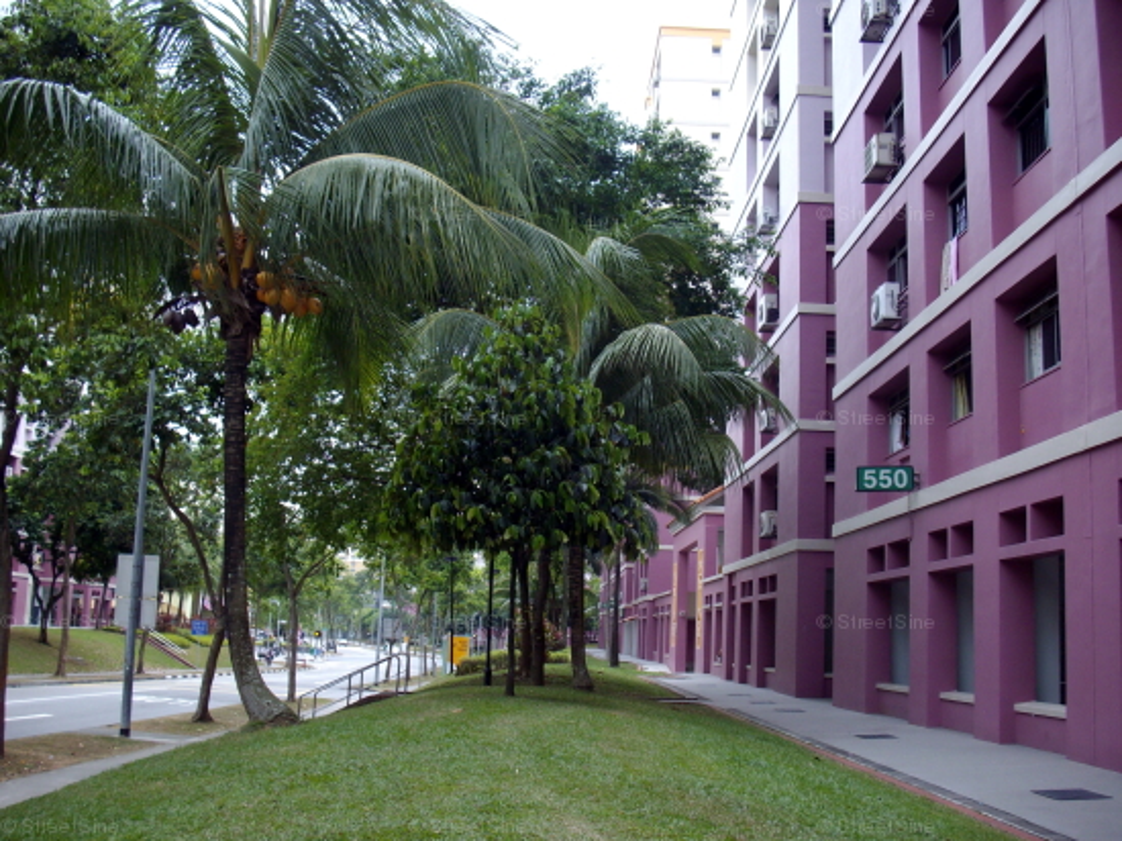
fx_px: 1199
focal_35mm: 37
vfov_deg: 38.6
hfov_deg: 50.2
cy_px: 420
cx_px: 561
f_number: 2.8
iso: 83
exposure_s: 1/125
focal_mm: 6.2
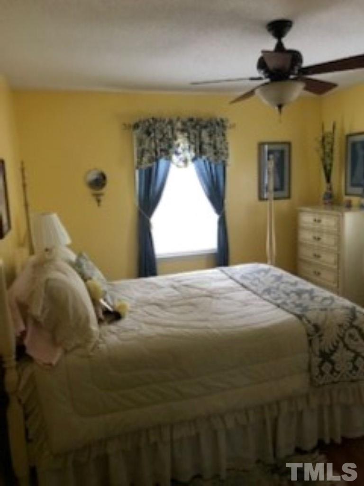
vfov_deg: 63.4
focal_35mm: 28
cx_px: 182
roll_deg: +1.6
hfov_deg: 49.7
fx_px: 393
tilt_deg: -7.4
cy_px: 243
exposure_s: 1/7
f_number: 1.8
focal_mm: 3.99
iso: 100
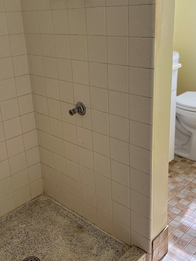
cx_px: 82
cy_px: 107
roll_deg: +3.1
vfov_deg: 46.6
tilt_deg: -17.5
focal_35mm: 40
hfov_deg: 35.8
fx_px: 302
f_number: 1.6
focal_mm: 5.1
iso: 80
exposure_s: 1/121
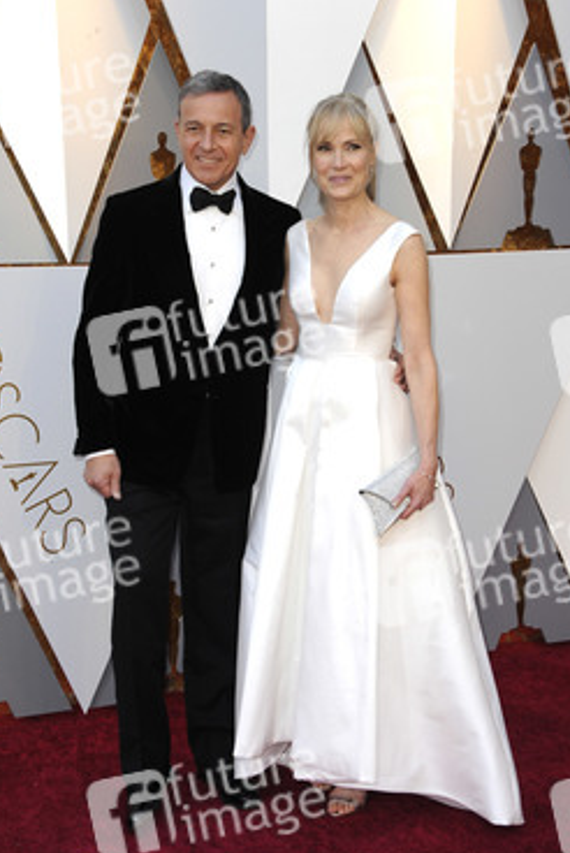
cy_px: 457
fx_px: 1493
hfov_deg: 21.6
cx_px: 275
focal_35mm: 63
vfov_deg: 31.9
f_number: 8
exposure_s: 1/250
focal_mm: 58
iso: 1000
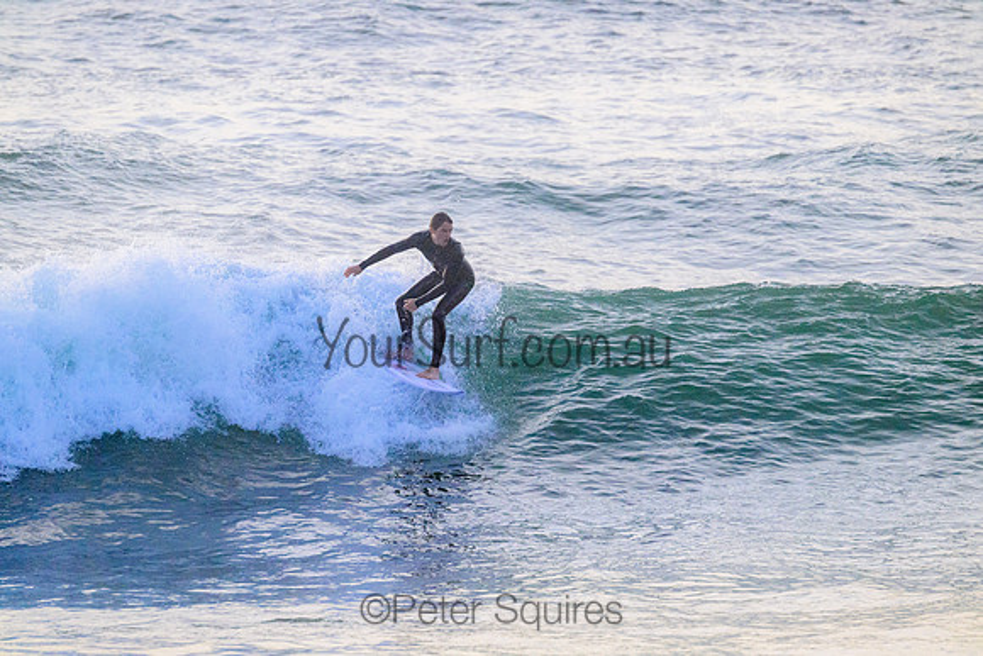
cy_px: 328
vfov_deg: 2.3
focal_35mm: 600
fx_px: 16386
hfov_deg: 3.4
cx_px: 492
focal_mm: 600
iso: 2800
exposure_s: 1/1600
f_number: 11
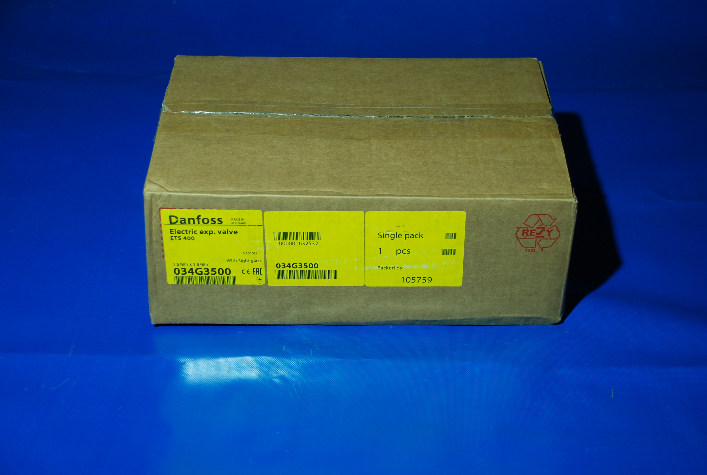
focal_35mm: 60
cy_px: 238
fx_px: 1181
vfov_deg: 22.7
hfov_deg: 33.3
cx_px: 354
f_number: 4.5
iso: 200
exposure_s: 1/40
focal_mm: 40
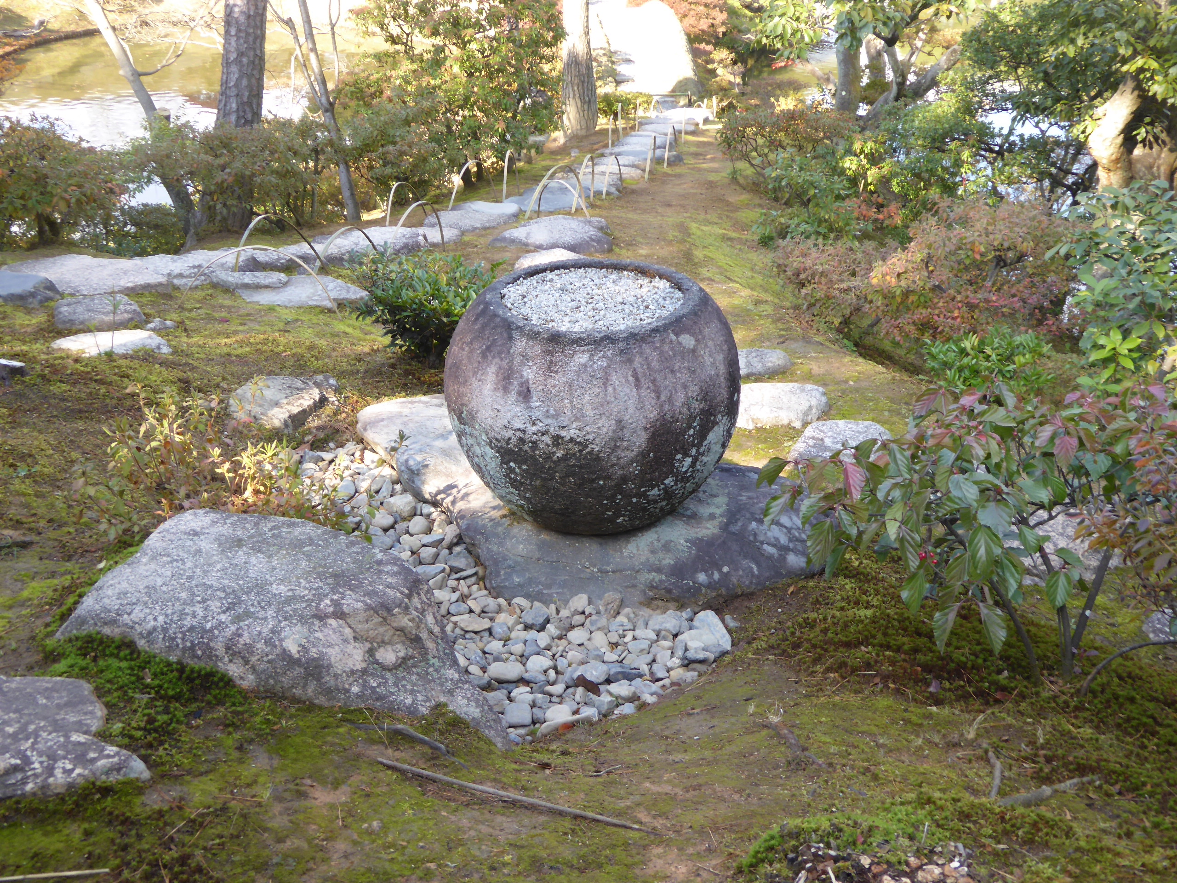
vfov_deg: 34.3
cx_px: 588
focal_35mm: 42
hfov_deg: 44.8
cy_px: 442
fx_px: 1428
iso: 100
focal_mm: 7.2
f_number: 3.8
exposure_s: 1/60
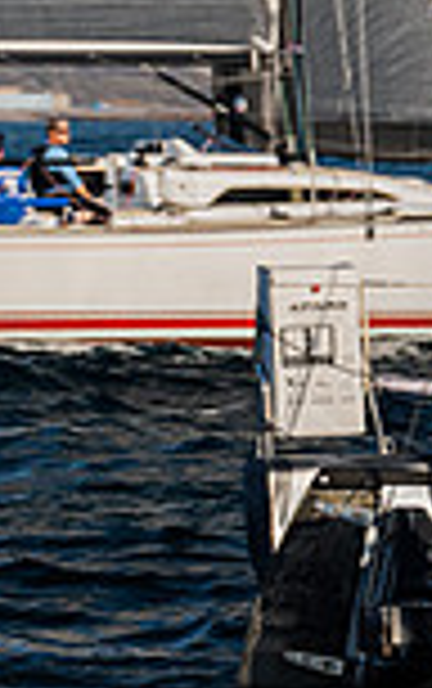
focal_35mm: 472
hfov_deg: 2.8
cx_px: -788
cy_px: -79
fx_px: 8866
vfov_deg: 4.4
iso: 400
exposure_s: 1/1000
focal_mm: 120
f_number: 6.3
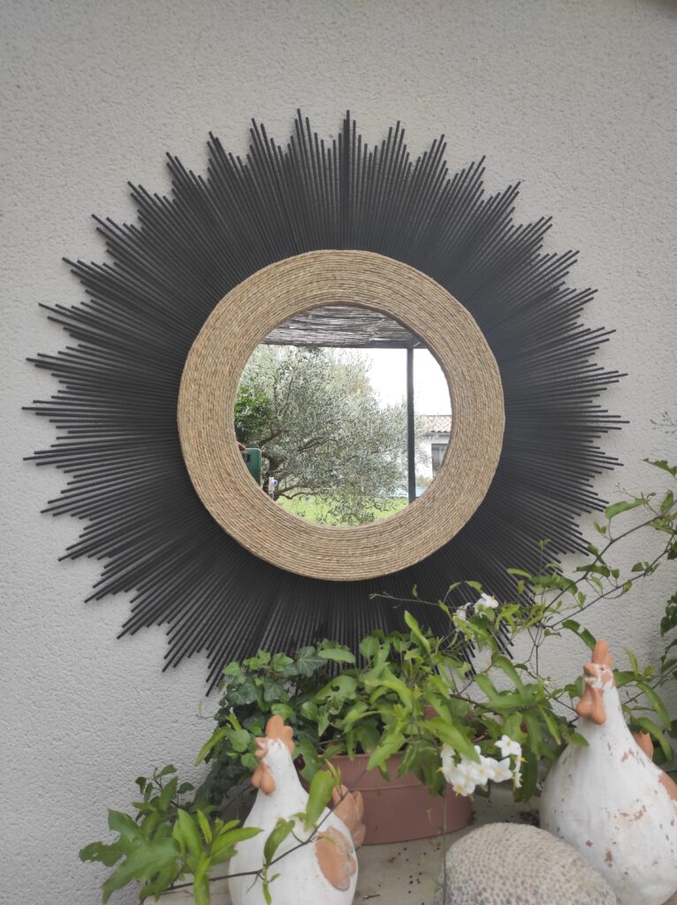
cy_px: 452
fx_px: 653
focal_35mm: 25
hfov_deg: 54.8
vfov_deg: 69.4
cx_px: 338
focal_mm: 5.43
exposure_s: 1/106
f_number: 1.89
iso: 100
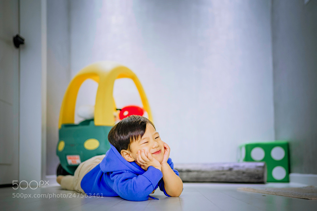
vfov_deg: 37.8
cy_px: 106
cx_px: 158
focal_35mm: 35
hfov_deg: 54.4
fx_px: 308
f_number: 1.4
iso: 400
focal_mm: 35
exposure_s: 1/125
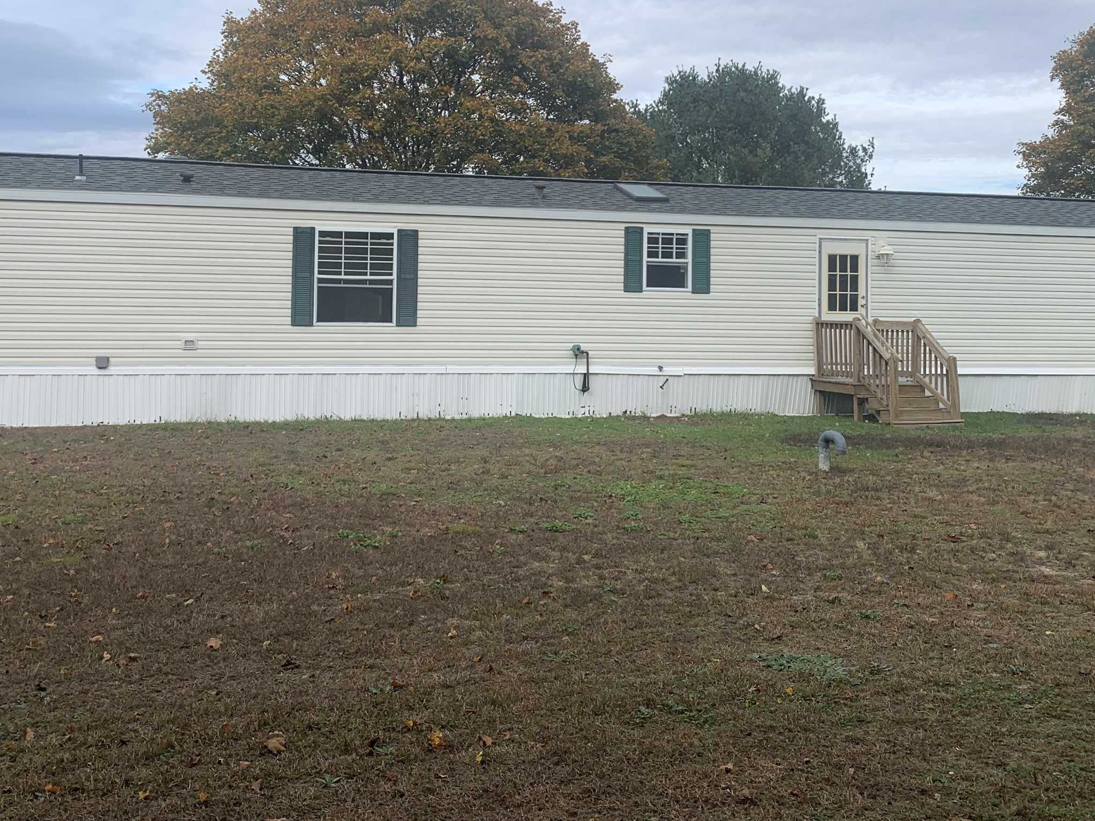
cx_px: 510
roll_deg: -0.7
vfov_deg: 36.4
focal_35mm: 39
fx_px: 1234
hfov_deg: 47.8
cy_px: 268
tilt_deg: +2.3
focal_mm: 4.25
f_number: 1.8
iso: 25
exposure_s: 1/1610
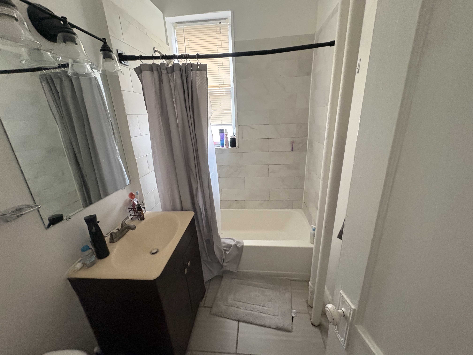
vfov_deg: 85.7
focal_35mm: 14
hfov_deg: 102.1
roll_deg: +1.7
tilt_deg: -17.3
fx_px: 191
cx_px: 236
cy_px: 178
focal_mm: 2.22
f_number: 2.2
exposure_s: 1/60
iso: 800
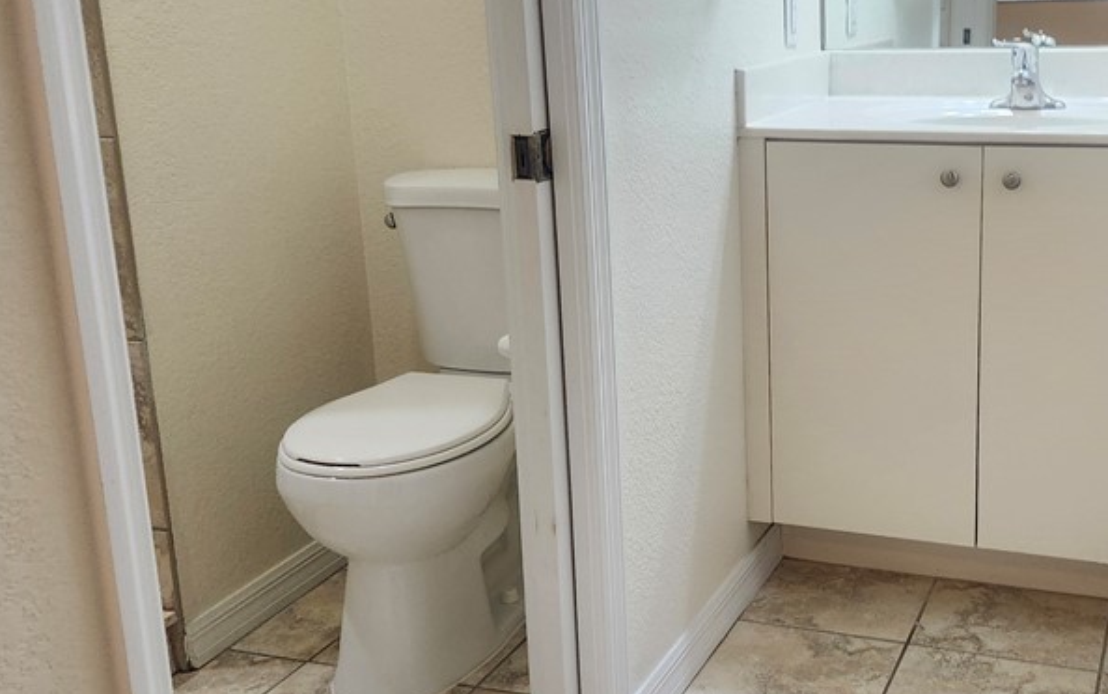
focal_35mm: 42
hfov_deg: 45.7
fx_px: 1269
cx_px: 813
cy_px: 315
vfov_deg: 30.6
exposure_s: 1/120
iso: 800
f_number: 1.8
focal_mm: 5.54
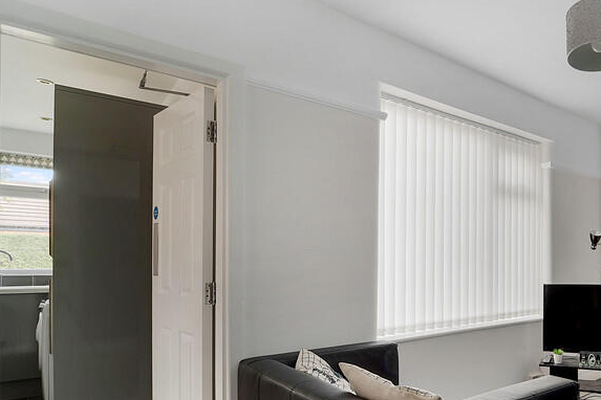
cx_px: 506
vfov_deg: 50.6
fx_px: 417
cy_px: 259
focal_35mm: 25
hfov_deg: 63.3
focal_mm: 14
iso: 64
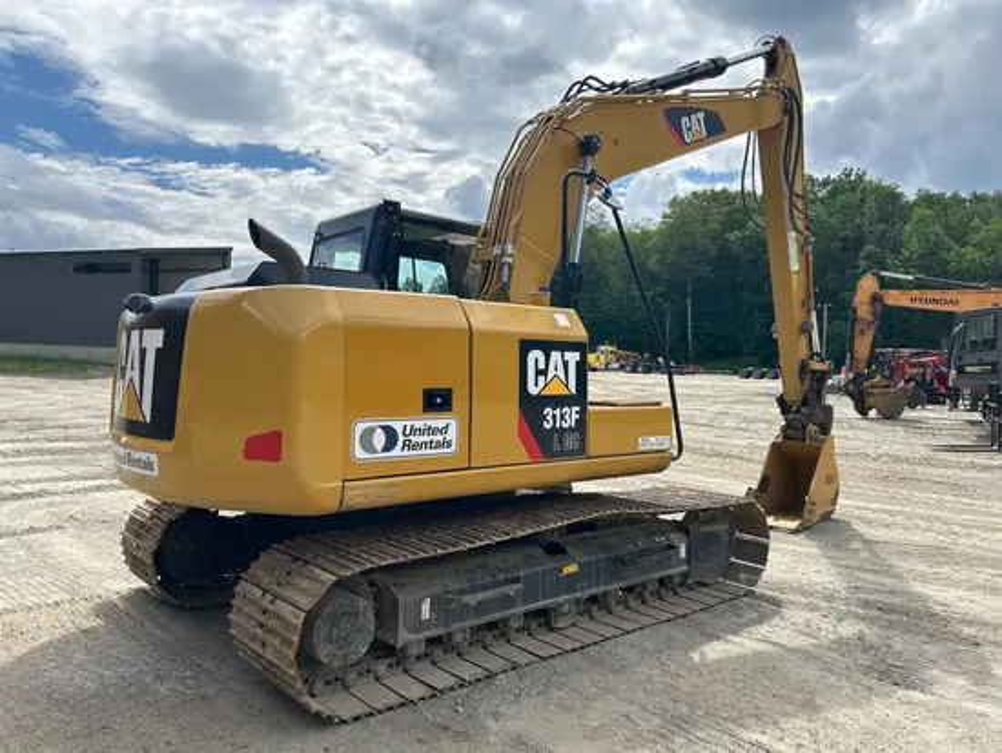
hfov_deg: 67.3
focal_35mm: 26
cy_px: 376
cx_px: 501
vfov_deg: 53.1
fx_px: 753
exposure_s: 1/3571
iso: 50
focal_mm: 5.7
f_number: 1.5
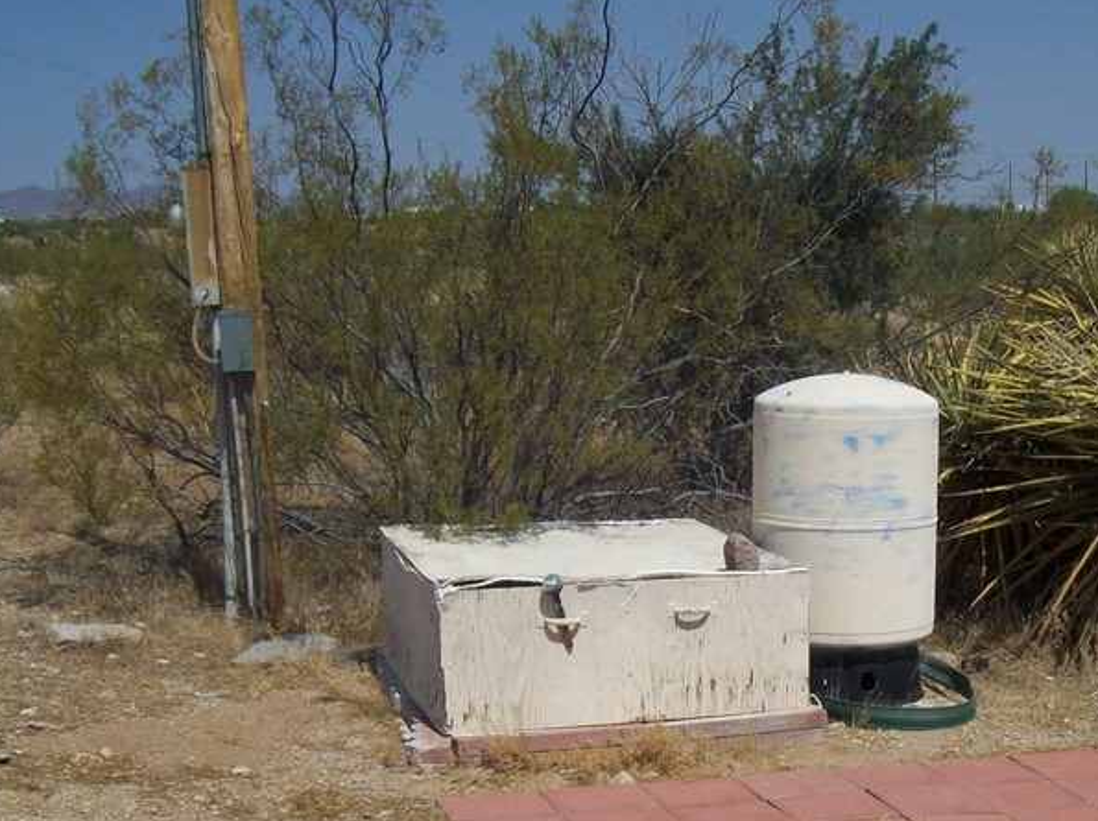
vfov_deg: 23.4
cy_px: 602
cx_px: 725
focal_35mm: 62
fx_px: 1965
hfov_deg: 31.0
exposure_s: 1/1377
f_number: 4.8
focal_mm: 6
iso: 80
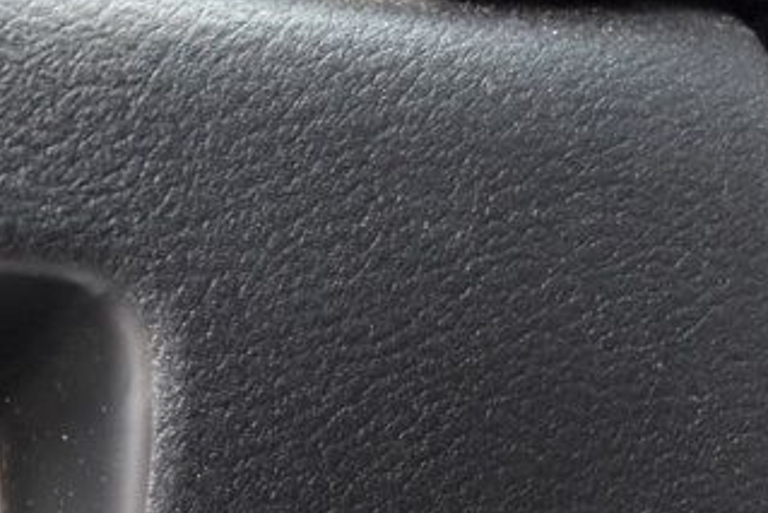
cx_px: -327
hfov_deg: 17.0
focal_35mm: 111
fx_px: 2360
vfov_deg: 12.1
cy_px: 645
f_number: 6.3
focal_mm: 23
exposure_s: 1/15
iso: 1250
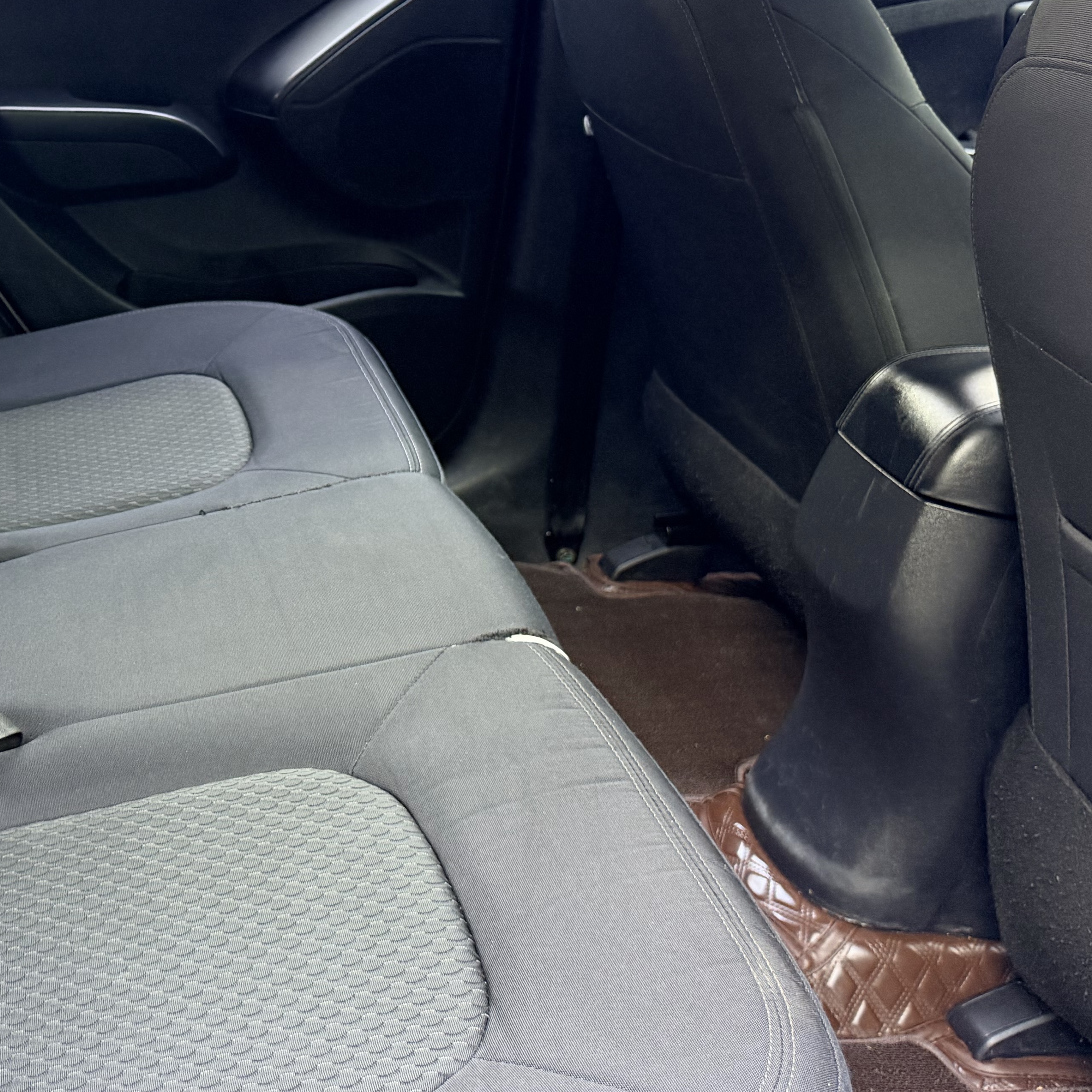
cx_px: 140
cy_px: 436
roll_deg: -3.7
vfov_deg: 35.9
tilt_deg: -21.7
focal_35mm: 47
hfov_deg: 34.3
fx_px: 1677
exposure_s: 1/50
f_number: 1.78
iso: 250
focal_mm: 6.76
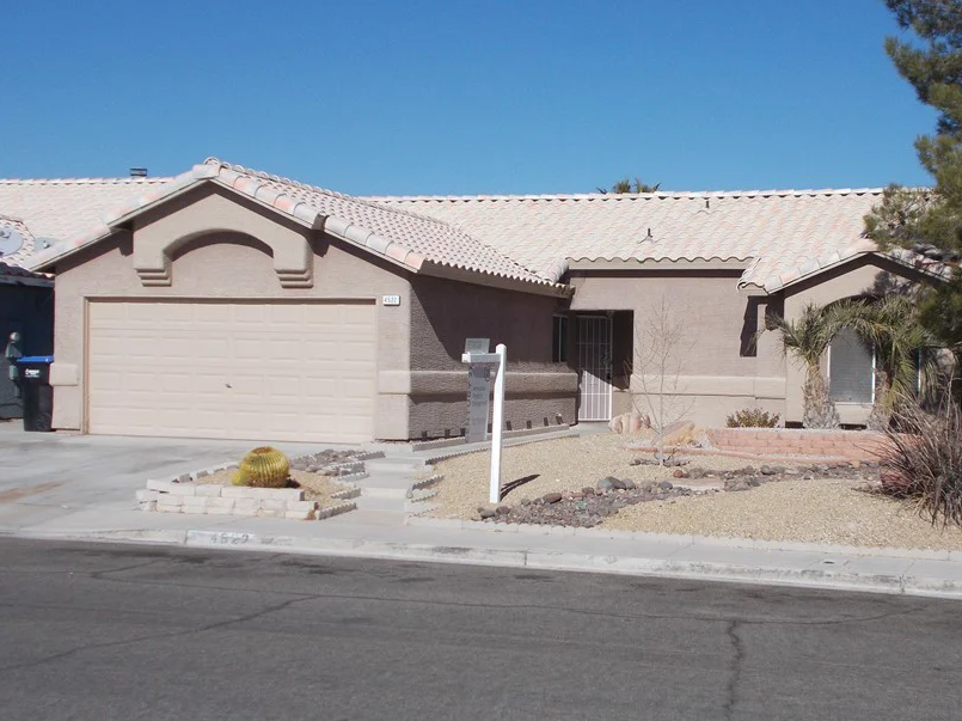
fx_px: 1556
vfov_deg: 26.1
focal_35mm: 56
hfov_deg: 34.2
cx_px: 590
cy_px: 383
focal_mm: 7.9
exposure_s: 1/200
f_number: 10.6
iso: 80
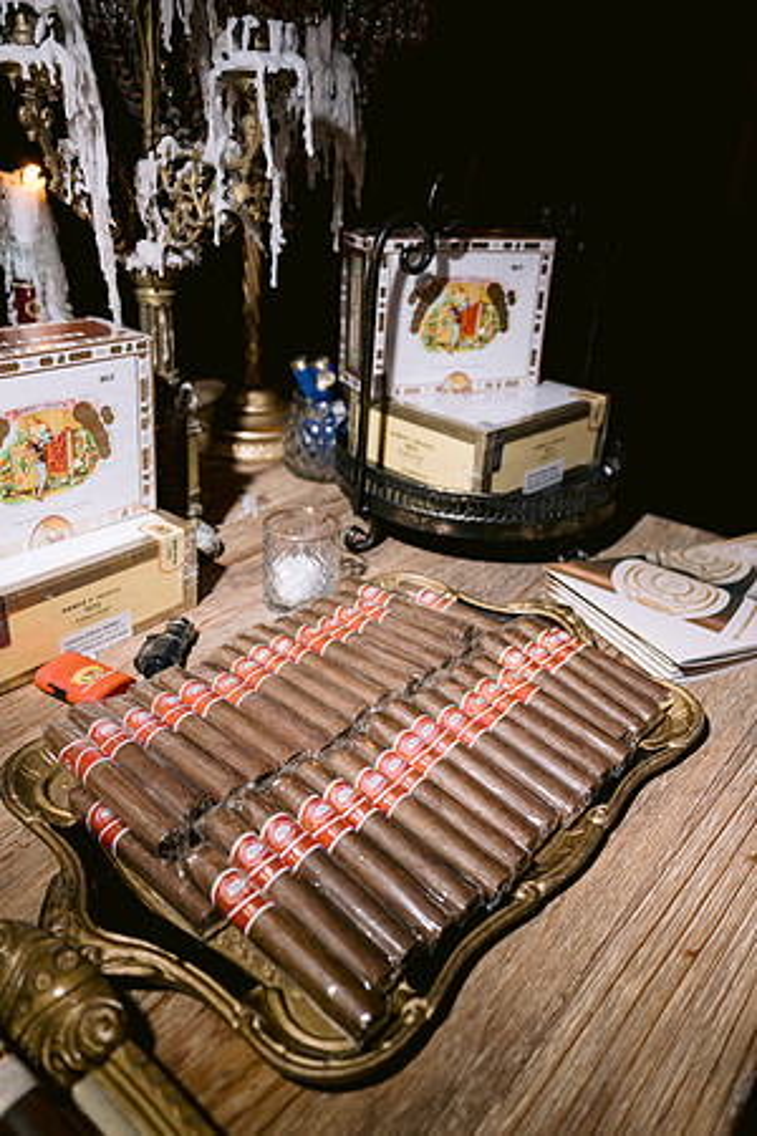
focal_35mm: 28
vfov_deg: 65.5
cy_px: 568
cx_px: 378
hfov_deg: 46.4
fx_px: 883
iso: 400
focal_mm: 28
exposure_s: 1/80
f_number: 4
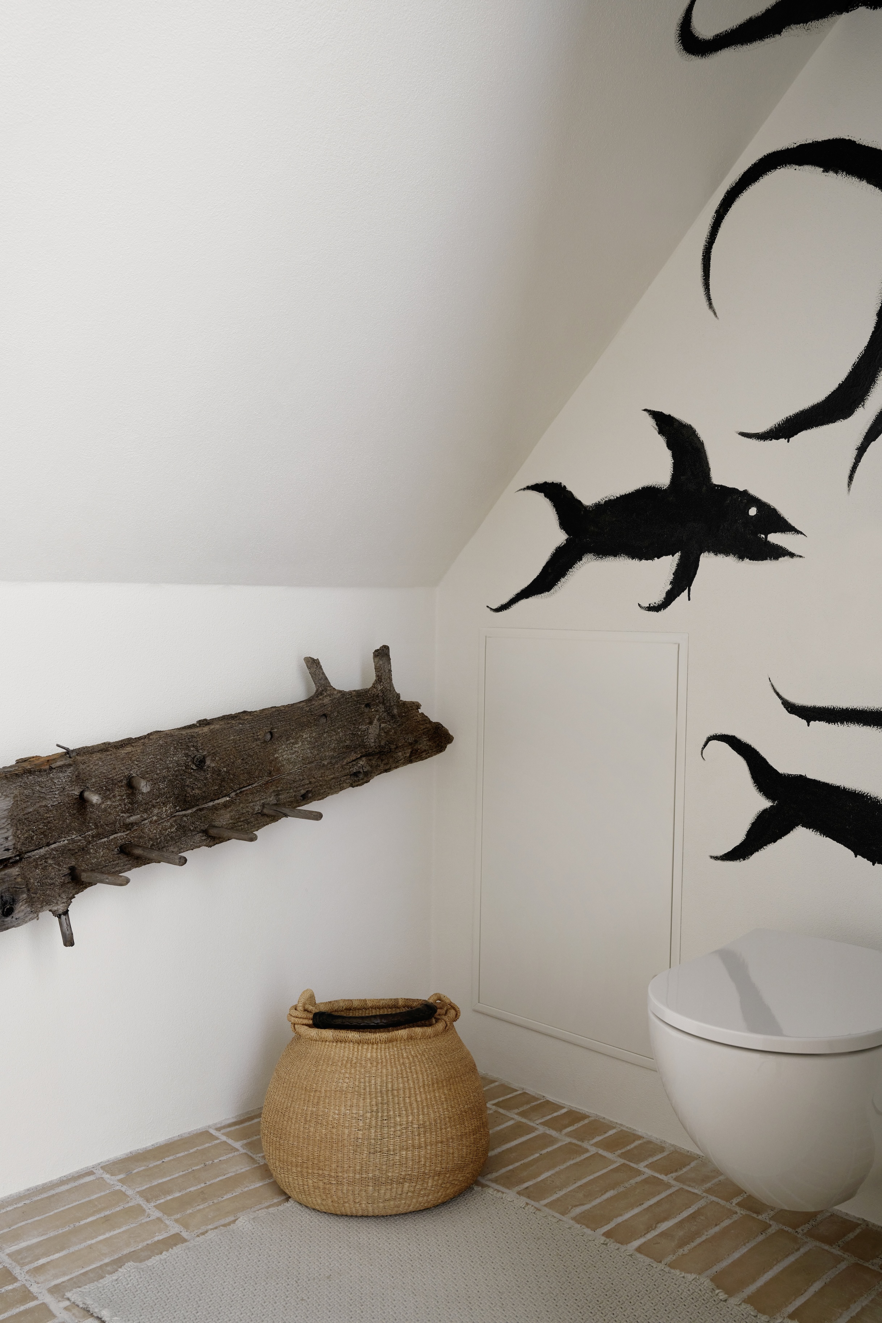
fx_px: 1216
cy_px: 662
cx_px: 441
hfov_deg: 39.9
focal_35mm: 33
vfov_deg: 57.1
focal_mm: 33.1
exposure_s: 1/15
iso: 320
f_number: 8
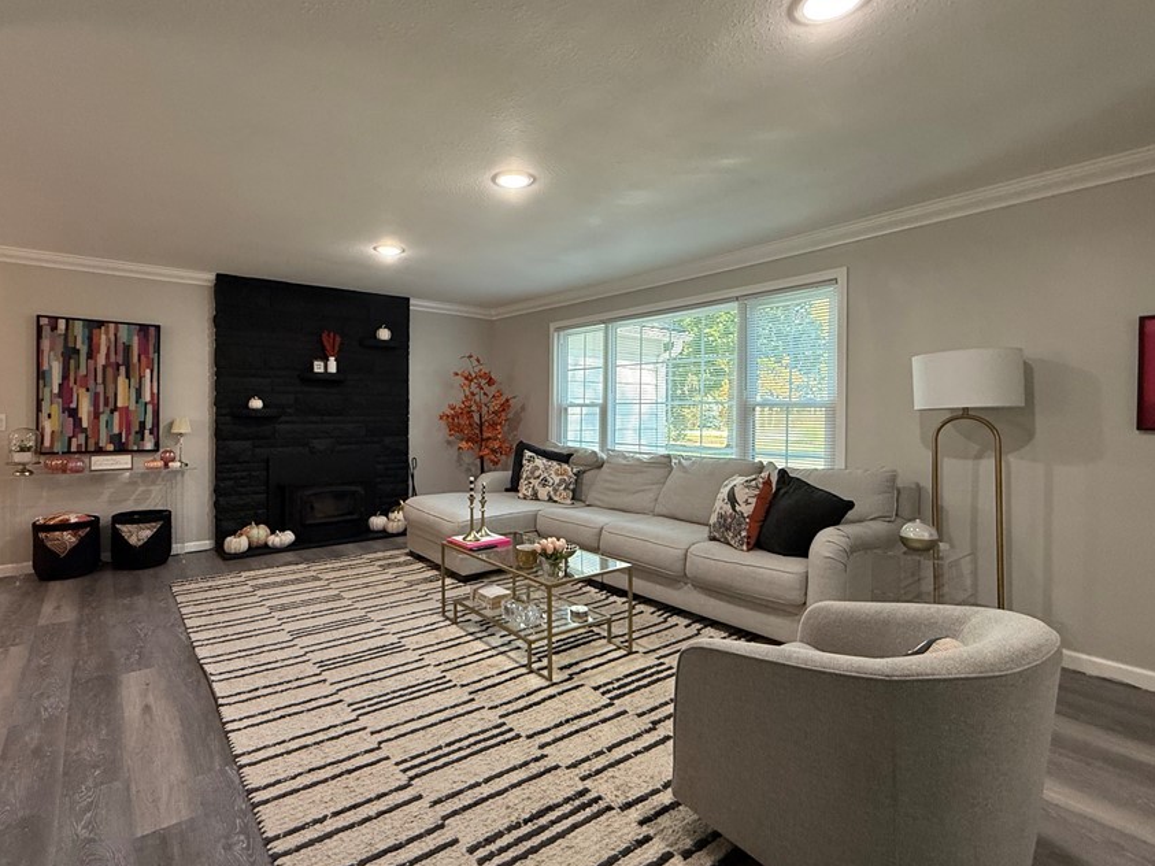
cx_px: 501
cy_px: 417
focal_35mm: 17
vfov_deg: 74.7
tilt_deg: -0.5
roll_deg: -0.2
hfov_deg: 90.5
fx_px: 567
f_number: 2.2
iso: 320
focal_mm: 2.22
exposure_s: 1/120
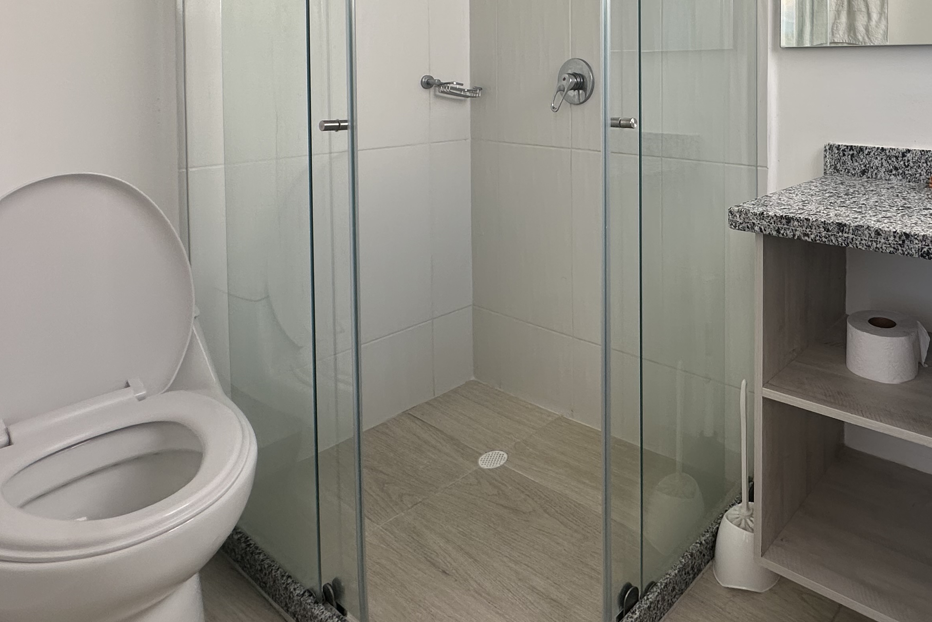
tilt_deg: -0.6
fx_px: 647
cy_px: 91
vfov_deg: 47.3
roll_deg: -0.2
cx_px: 703
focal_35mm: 25
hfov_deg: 66.8
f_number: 2.2
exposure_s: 1/99
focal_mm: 2.22
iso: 50
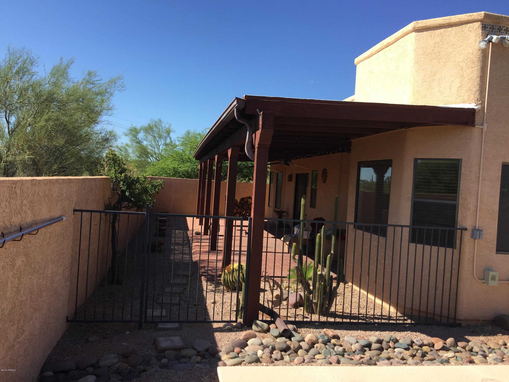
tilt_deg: +0.6
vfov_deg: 48.2
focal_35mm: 29
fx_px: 426
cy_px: 191
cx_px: 254
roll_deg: -4.3
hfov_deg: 61.7
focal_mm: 4.15
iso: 32
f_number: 2.2
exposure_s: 1/1236
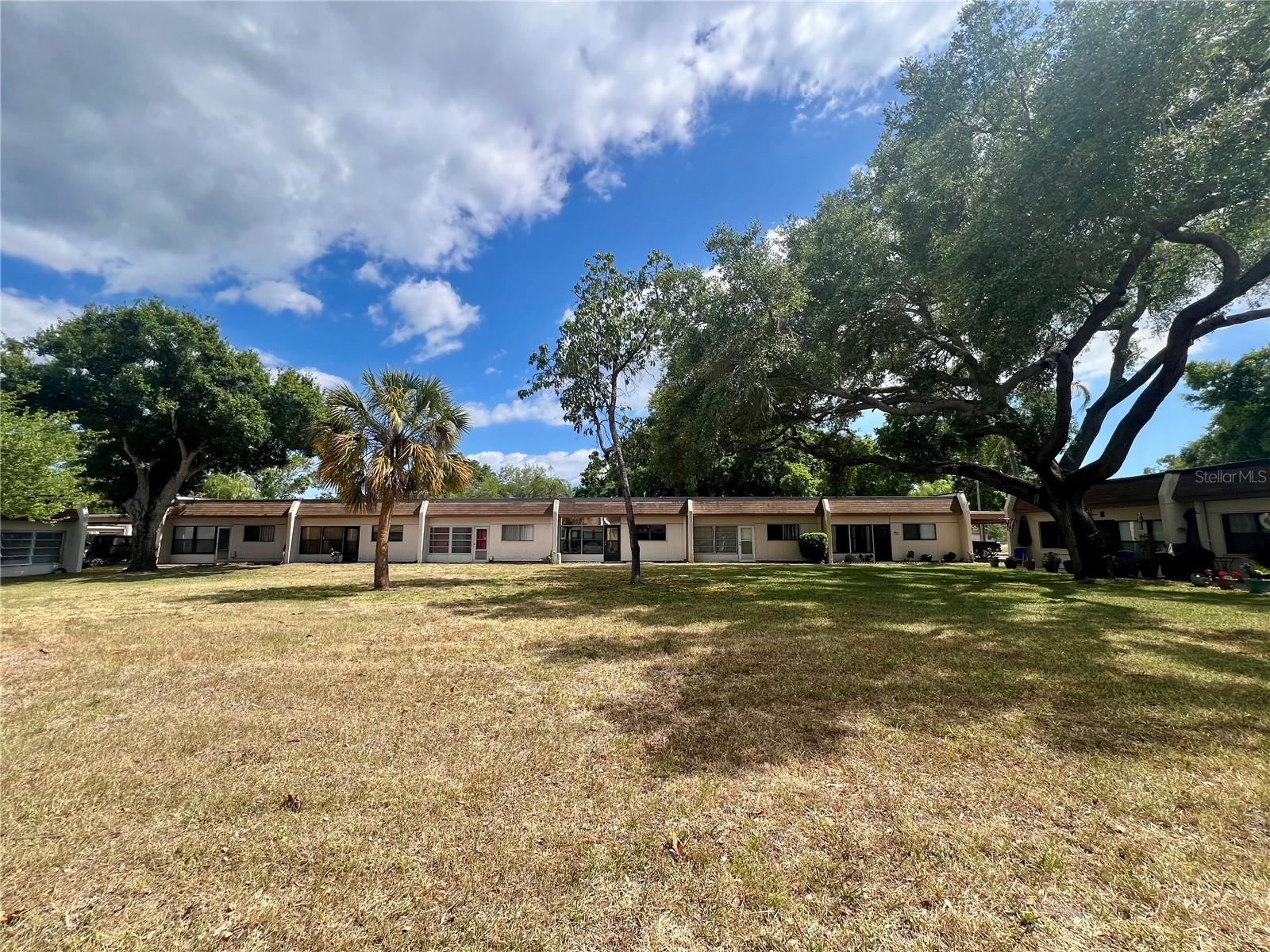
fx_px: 477
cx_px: 635
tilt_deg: +6.9
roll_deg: +0.0
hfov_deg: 106.2
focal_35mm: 13
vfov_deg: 89.9
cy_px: 476
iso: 32
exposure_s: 1/1233
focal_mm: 1.57
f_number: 1.8
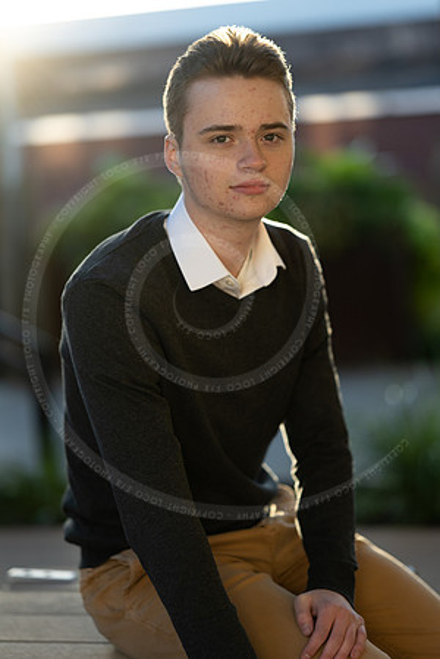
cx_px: 220
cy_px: 330
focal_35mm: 85
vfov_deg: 23.9
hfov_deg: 16.1
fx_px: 1558
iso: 200
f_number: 1.8
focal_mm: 85
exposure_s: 1/640
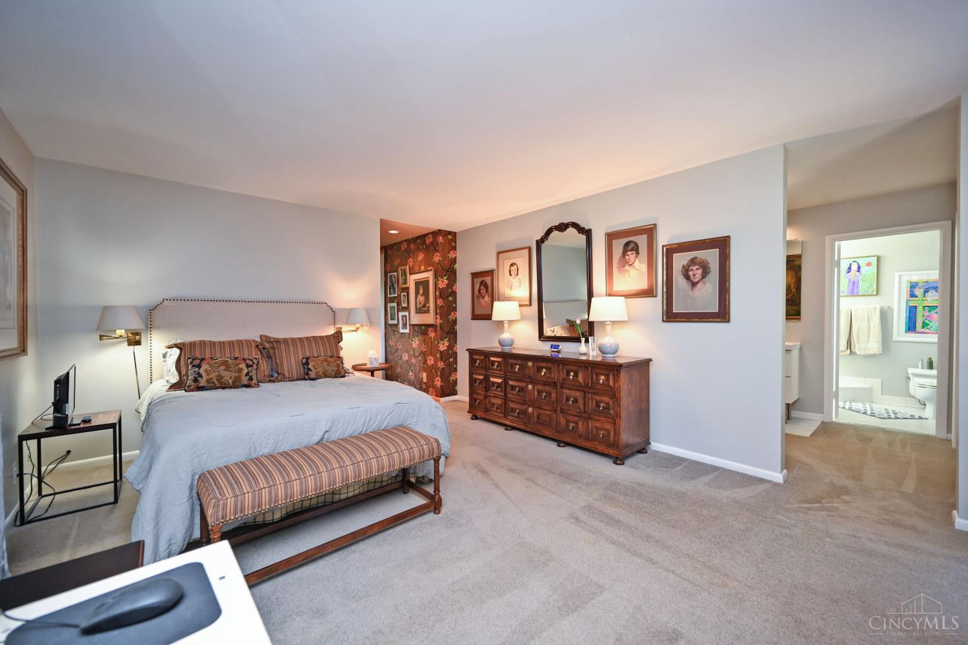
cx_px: 484
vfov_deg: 81.2
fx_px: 376
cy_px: 322
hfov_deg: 104.3
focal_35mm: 14
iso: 720
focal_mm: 14
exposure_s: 1/60
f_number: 4
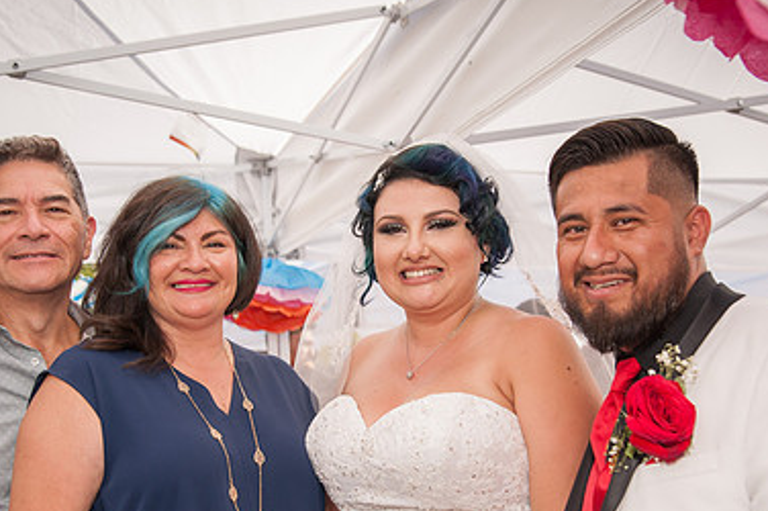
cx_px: 362
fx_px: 1151
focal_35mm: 54
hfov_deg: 36.9
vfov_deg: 24.7
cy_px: 380
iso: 200
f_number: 5
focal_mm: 35
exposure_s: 1/1000
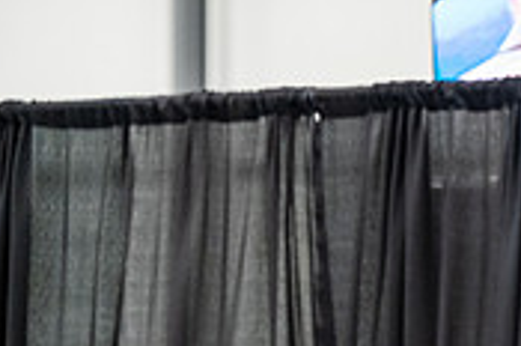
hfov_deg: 4.3
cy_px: 359
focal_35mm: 482
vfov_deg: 2.8
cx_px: 840
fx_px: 6963
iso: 5000
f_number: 4
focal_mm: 145
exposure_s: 1/200
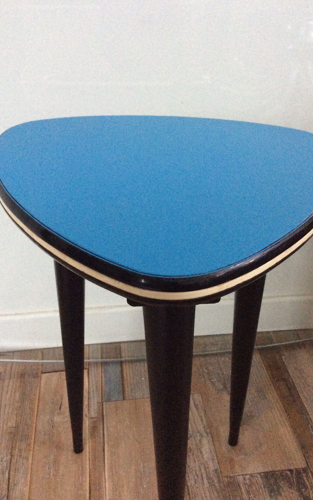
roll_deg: -0.8
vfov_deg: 56.7
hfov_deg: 37.3
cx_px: 169
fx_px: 464
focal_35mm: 34
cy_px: 251
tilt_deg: -30.4
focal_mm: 3.3
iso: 320
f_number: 2.4
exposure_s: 1/20
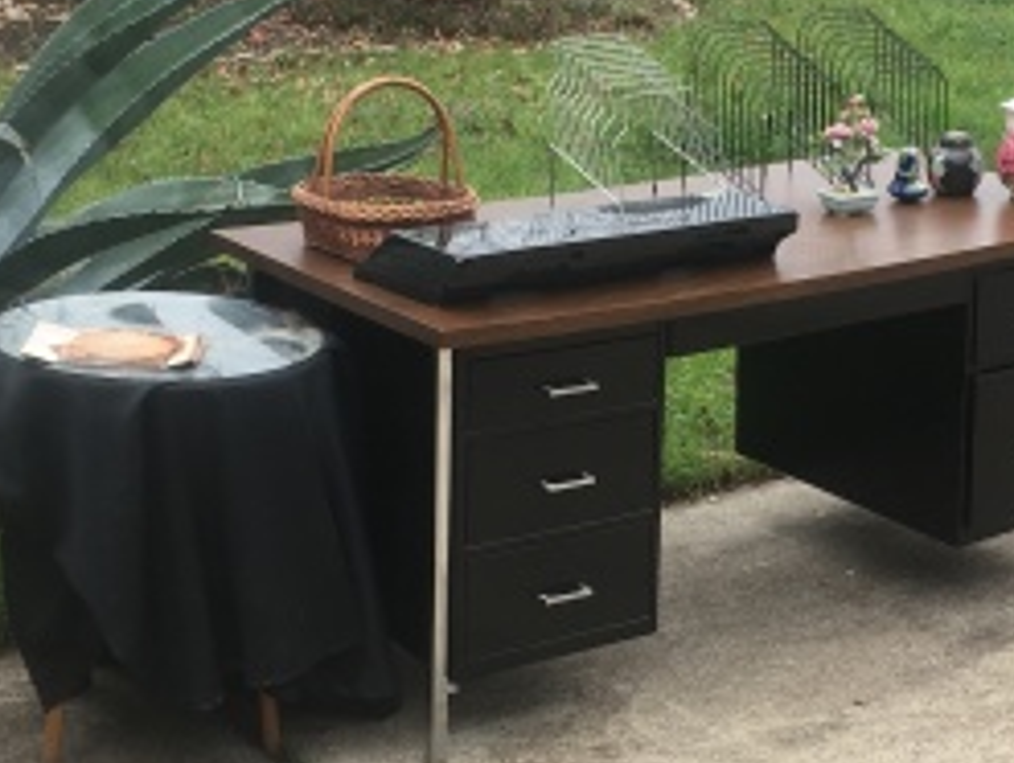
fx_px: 2200
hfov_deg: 25.7
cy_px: 336
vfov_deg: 19.7
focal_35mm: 75
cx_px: 743
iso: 25
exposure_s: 1/578
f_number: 2.2
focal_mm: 4.15
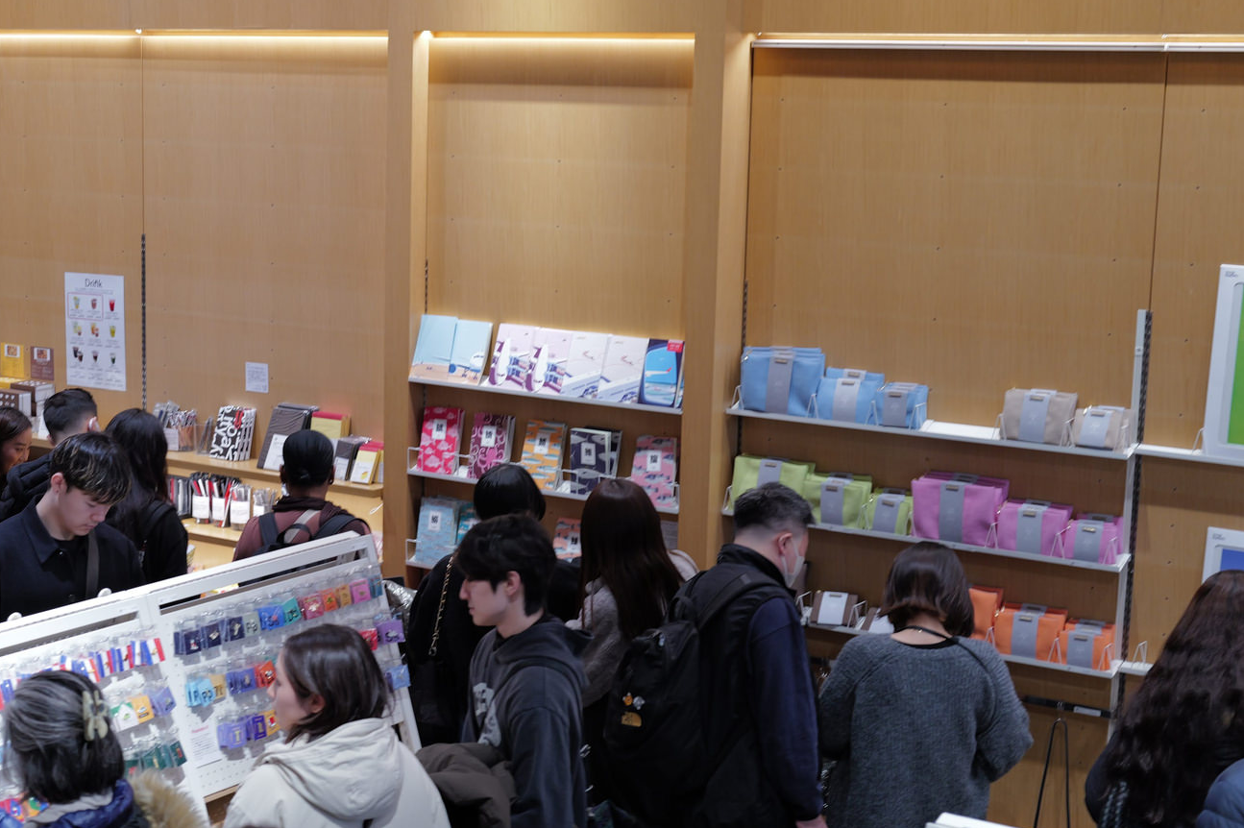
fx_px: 2348
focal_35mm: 68
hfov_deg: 29.2
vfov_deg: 20.0
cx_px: 316
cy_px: 458
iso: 500
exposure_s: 1/80
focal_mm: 43
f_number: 4
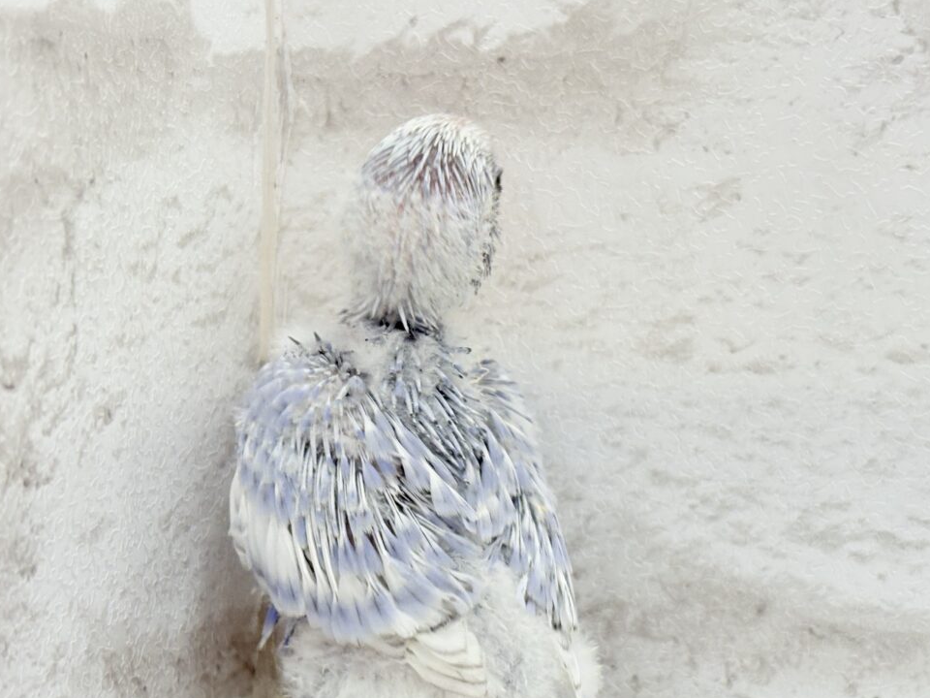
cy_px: 402
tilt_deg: -7.7
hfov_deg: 29.8
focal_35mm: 65
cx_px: 528
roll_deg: -1.4
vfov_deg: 22.6
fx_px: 1746
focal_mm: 5.96
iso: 64
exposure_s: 1/100
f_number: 1.6
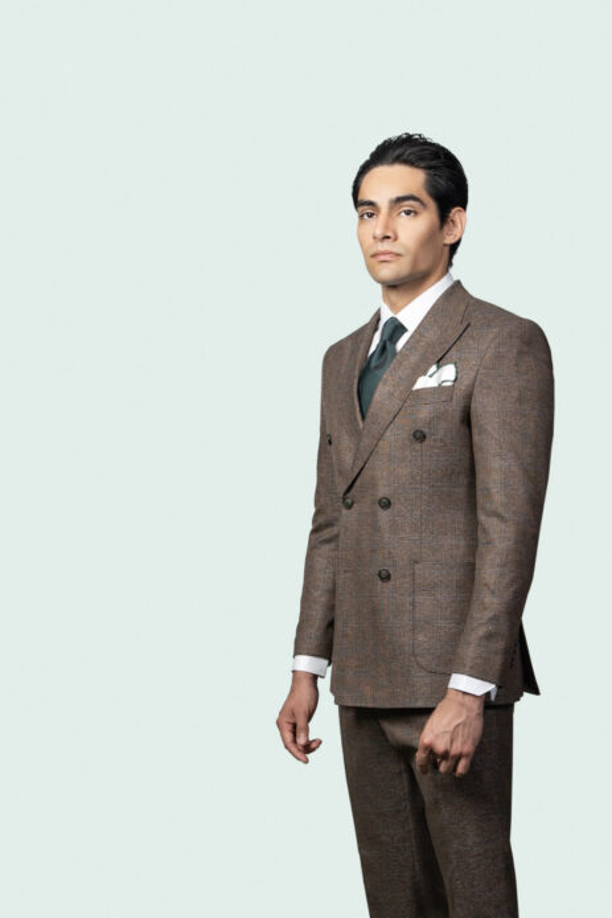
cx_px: 366
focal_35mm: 59
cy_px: 597
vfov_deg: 33.7
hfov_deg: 23.0
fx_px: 1504
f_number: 2.8
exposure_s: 1/100
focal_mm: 26
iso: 100
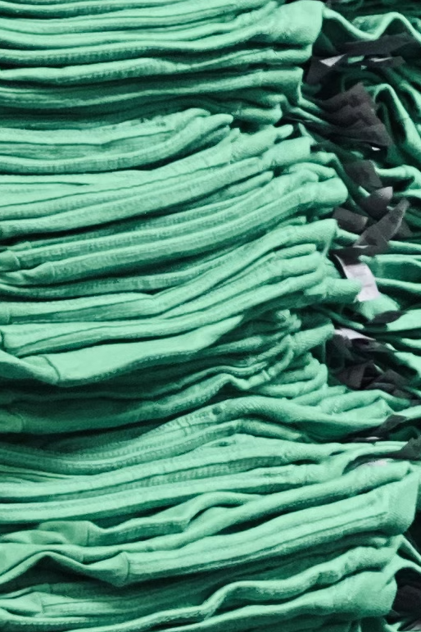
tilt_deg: -0.3
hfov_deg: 4.8
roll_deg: -0.9
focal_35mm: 283
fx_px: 4964
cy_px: 721
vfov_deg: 7.2
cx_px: 604
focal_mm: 6
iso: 320
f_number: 2
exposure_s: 1/24
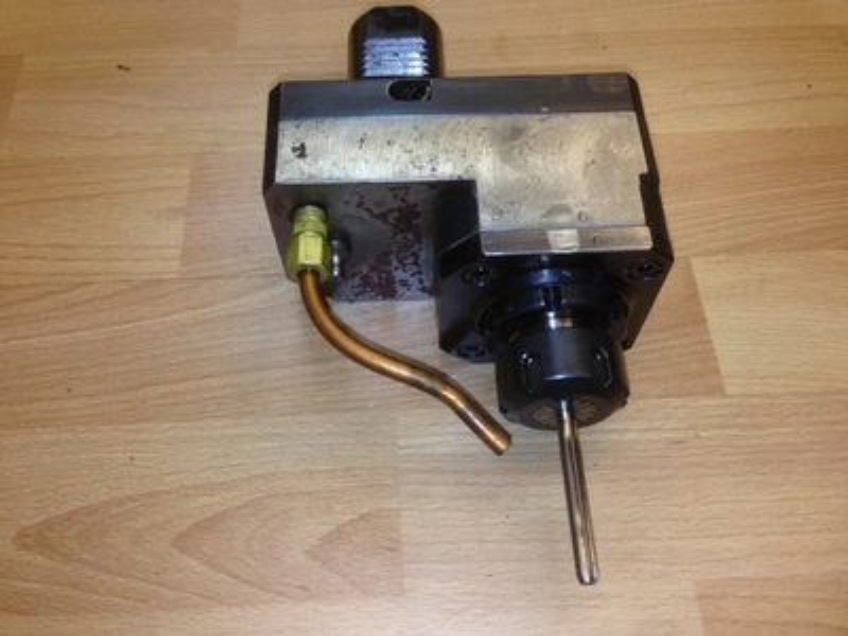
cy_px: 318
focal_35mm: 33
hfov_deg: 55.4
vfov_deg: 42.9
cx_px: 424
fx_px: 808
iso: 50
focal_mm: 4.13
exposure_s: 1/54
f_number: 2.4
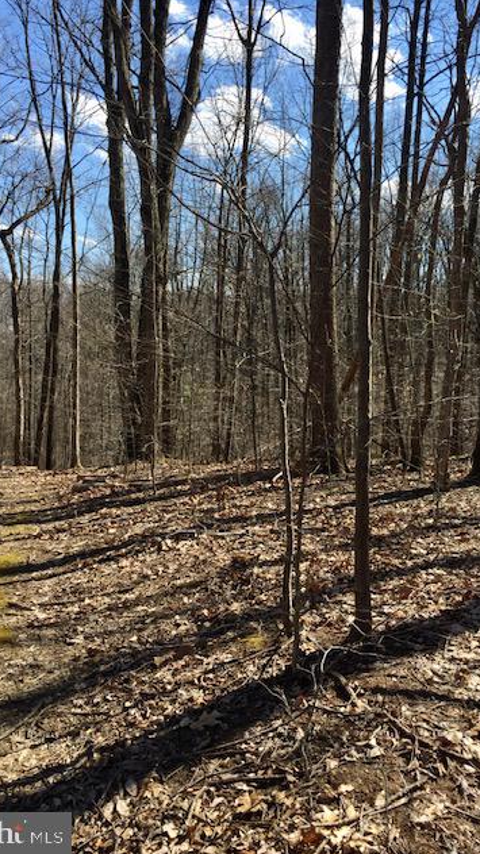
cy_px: 426
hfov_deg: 36.6
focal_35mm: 32
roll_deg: -1.5
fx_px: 725
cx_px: 256
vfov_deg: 61.0
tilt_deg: -6.1
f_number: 2.2
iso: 32
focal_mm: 4.15
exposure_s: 1/1099
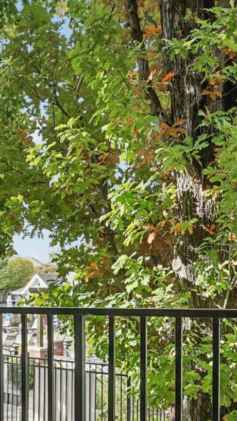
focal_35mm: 42
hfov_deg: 26.9
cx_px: 6
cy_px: 285
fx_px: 469
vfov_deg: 47.5
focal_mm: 16
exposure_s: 1/125
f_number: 8
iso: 400
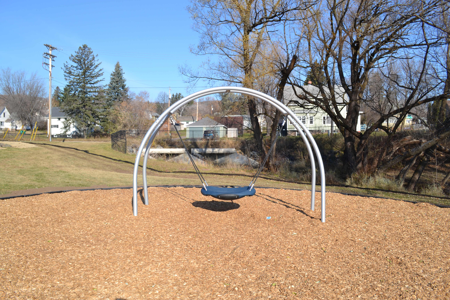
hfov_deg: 67.4
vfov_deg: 47.9
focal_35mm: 27
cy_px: 150
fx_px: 337
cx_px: 225
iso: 100
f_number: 7.1
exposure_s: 1/200
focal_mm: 18
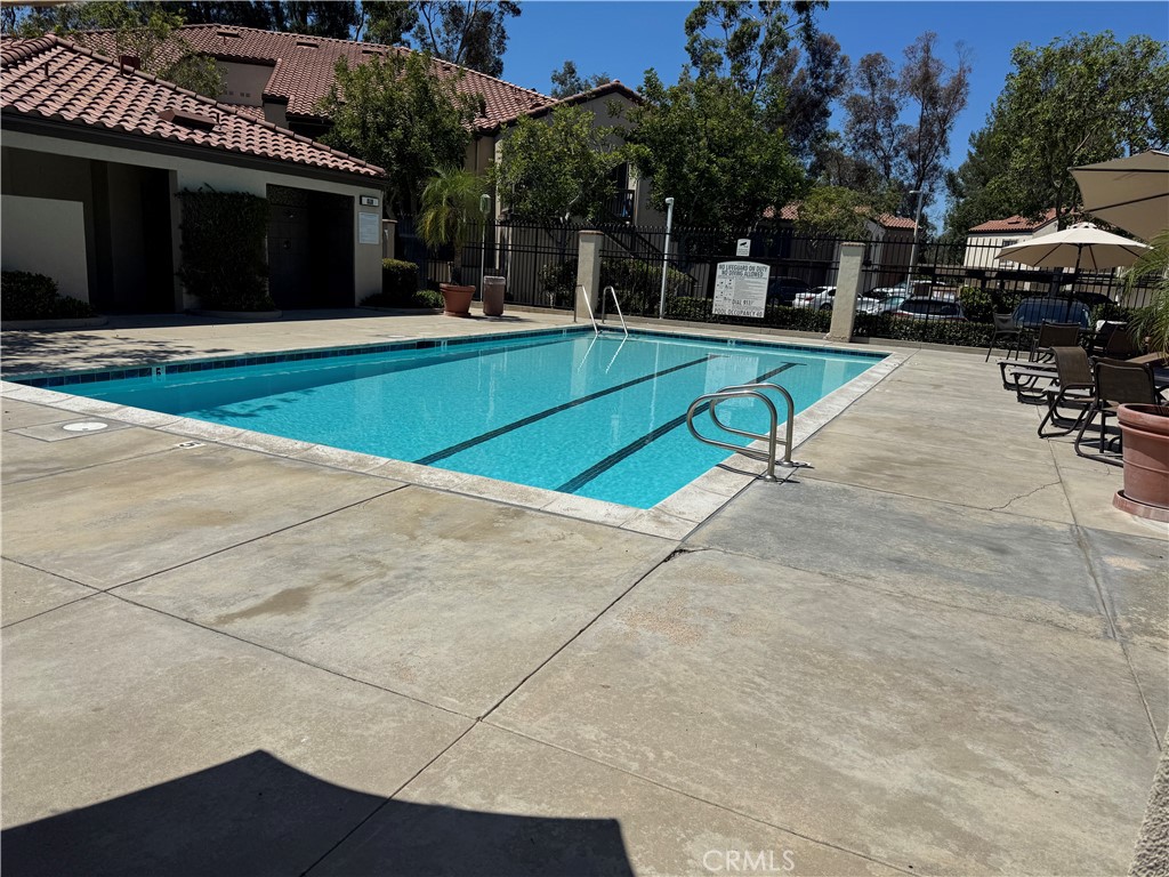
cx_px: 584
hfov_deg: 71.6
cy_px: 438
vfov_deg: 56.8
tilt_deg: -13.0
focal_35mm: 24
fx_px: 810
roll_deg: -4.1
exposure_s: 1/12346
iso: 80
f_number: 1.78
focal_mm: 6.76
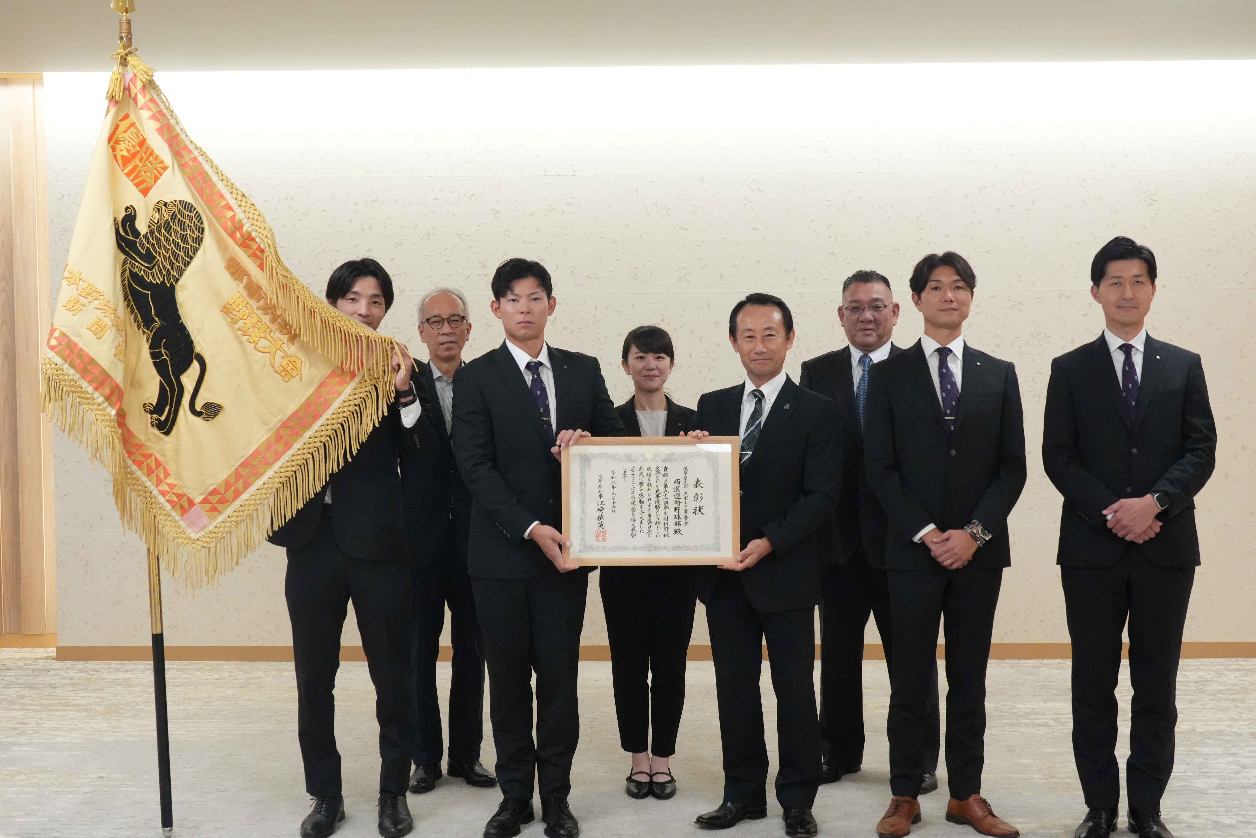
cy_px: 419
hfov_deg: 46.4
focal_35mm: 42
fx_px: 1465
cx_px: 628
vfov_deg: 31.9
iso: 4000
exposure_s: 1/250
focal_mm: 28
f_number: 5.6
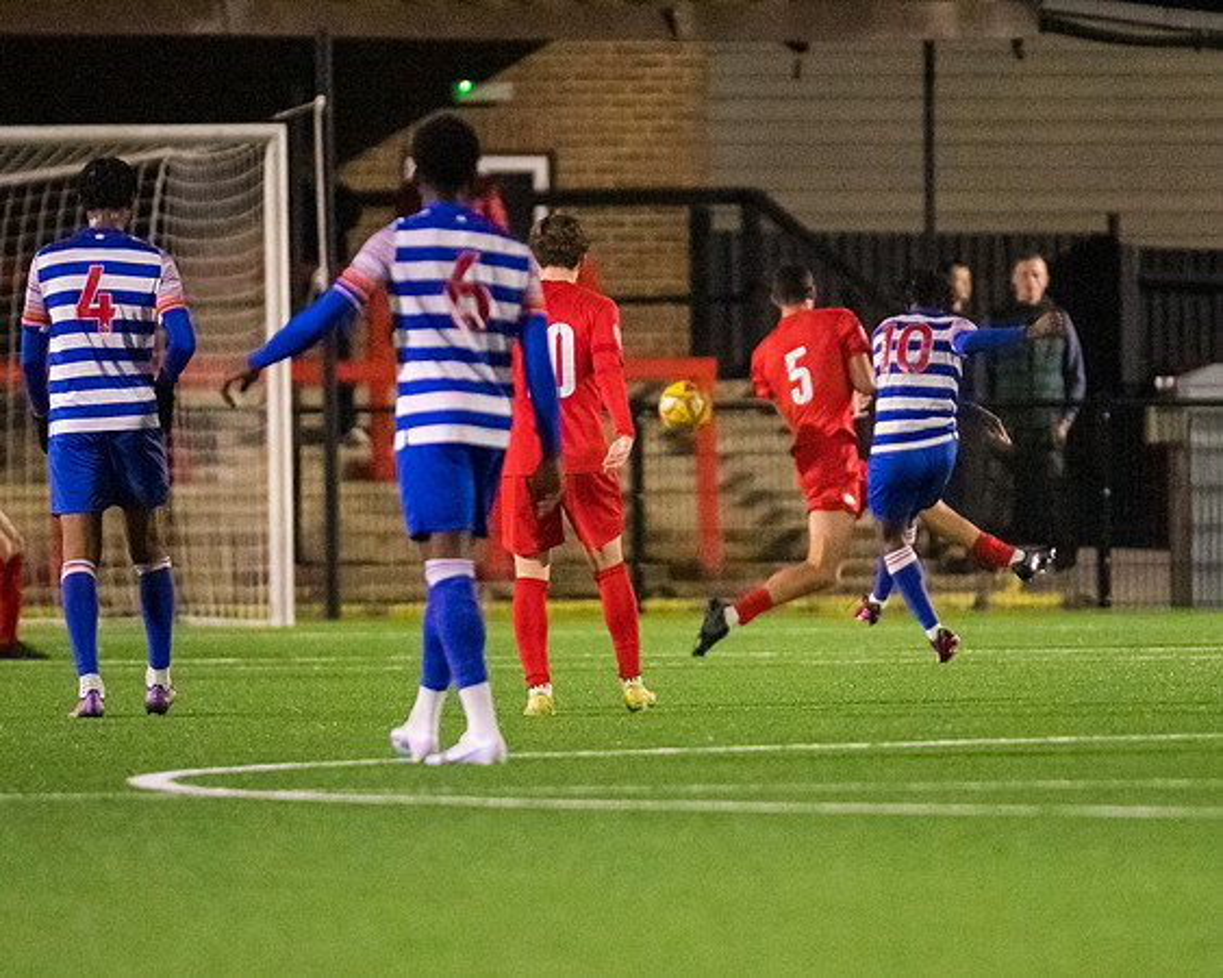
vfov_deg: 2.6
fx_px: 21522
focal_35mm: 595
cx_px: 788
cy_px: 515
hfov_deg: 3.3
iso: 8000
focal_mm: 300
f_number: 2.8
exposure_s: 1/1250
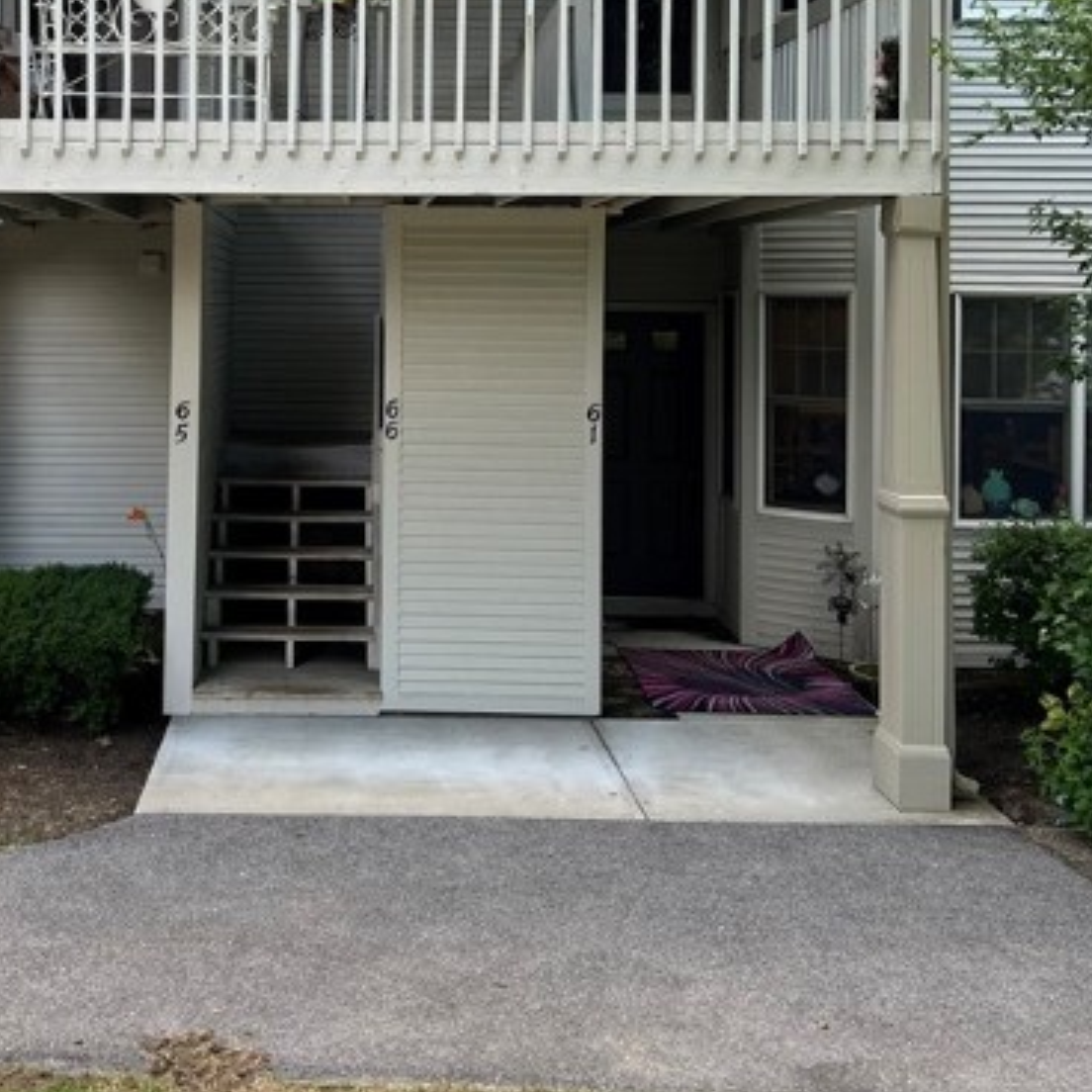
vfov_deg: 34.7
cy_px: 294
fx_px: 1713
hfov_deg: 35.0
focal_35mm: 48
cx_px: 356
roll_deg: -0.5
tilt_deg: +1.6
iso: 50
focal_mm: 5.7
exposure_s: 1/427
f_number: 1.5
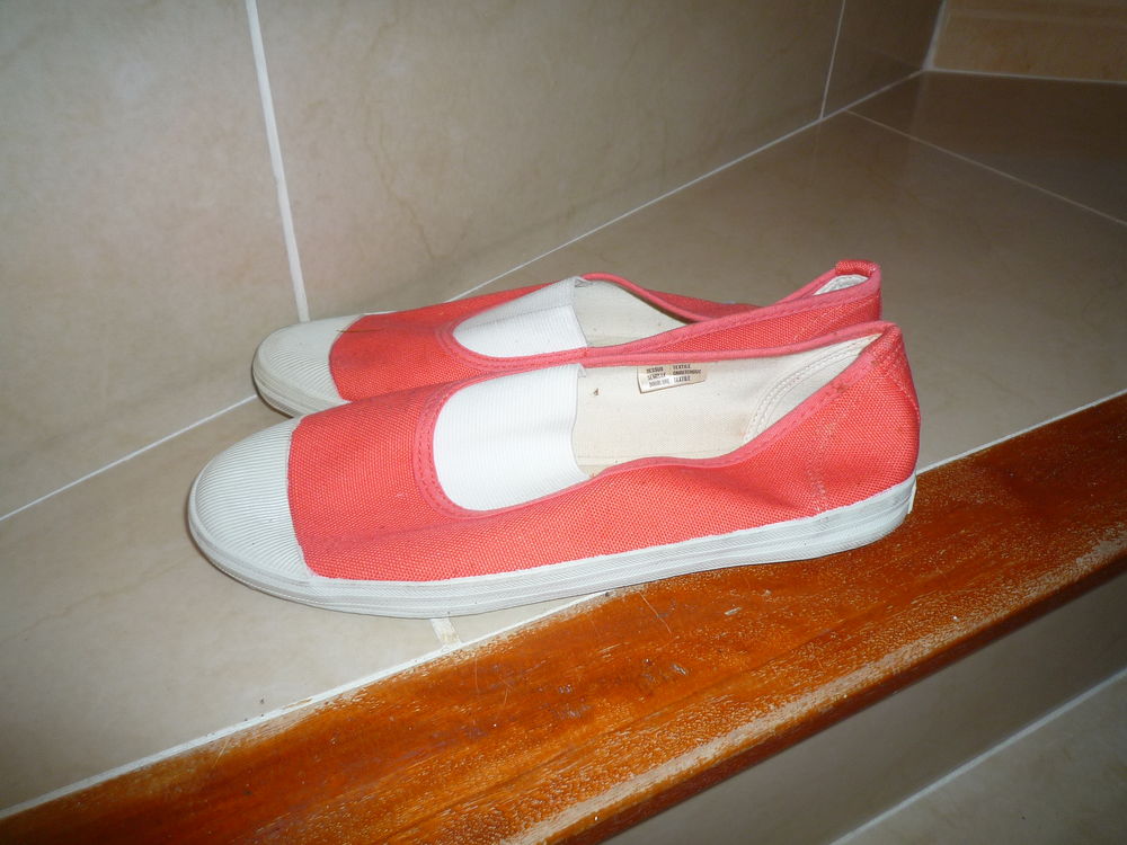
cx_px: 564
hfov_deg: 69.4
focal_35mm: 25
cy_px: 422
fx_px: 814
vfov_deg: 54.9
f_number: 4
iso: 100
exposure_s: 1/30
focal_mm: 4.4
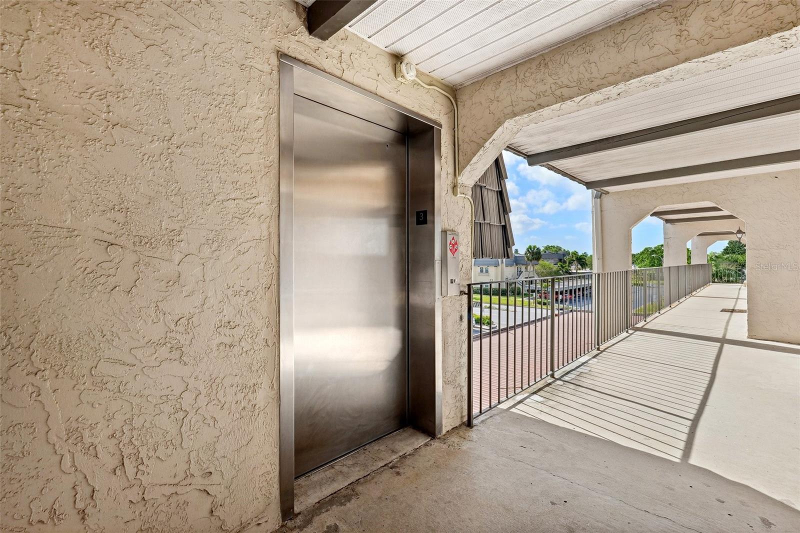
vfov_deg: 77.3
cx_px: 400
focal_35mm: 15
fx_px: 333
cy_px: 266
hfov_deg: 100.4
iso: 400
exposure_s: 1/200
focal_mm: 15
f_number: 8
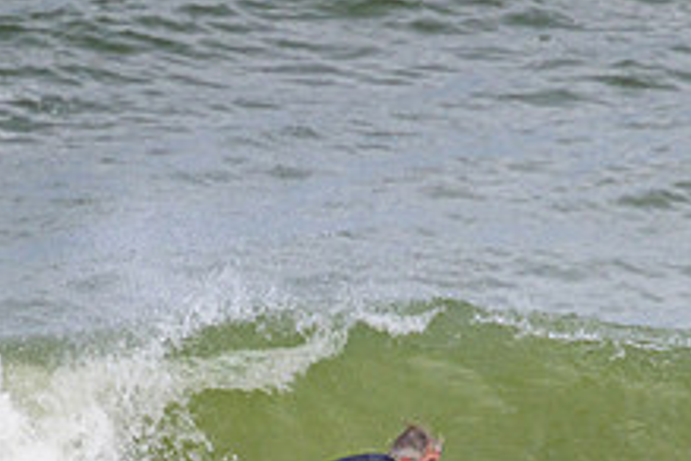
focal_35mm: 2123
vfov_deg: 0.6
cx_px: 530
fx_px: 40747
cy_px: 545
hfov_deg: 1.0
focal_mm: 800
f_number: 11
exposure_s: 1/2000
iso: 1000
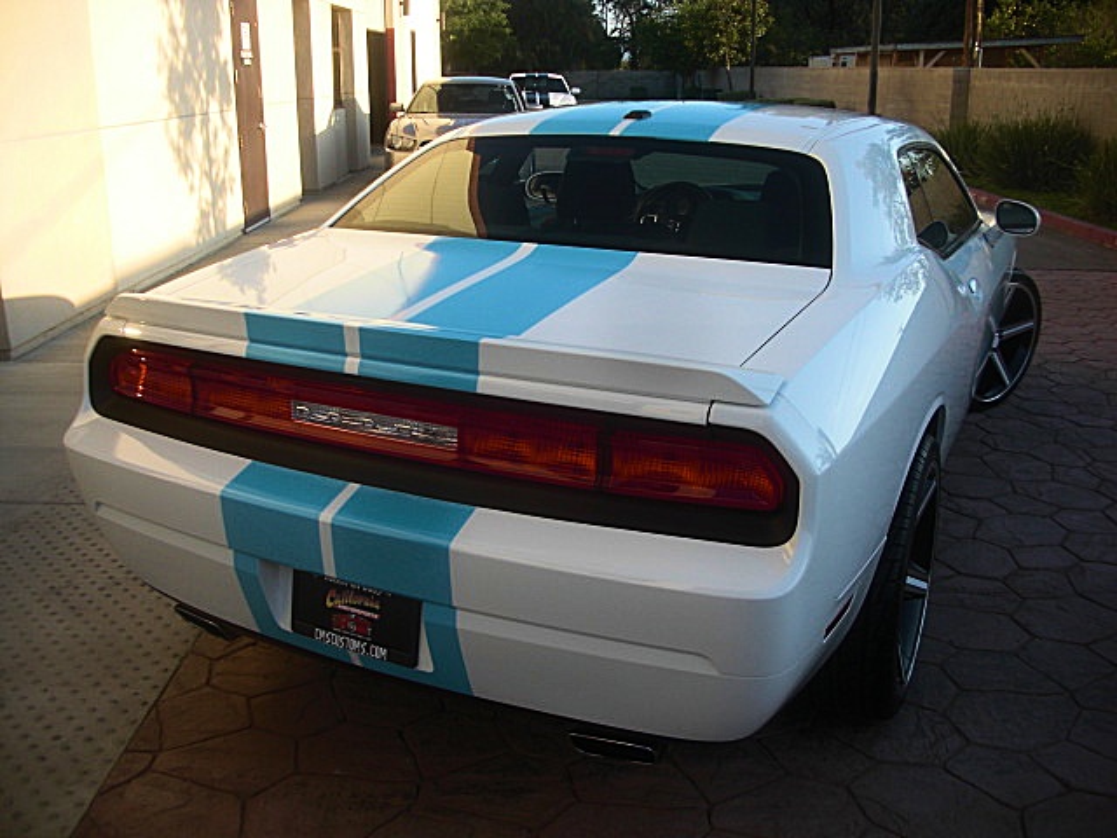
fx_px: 1162
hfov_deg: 51.4
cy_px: 419
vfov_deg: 39.7
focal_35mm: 36
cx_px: 558
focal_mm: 6.3
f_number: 2.8
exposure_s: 1/250
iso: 50
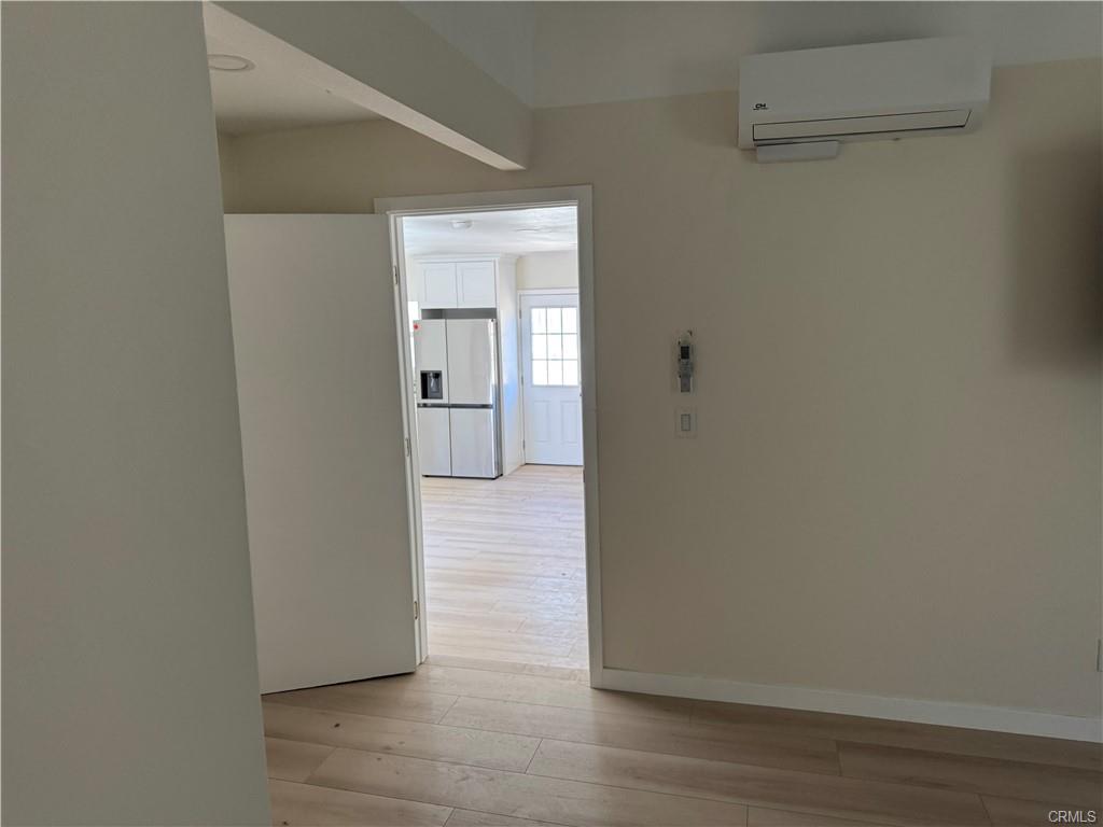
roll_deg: +0.3
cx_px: 552
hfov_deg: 71.6
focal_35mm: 24
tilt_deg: -8.1
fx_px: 765
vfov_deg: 56.8
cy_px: 414
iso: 200
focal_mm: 6.76
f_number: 1.78
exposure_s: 1/121
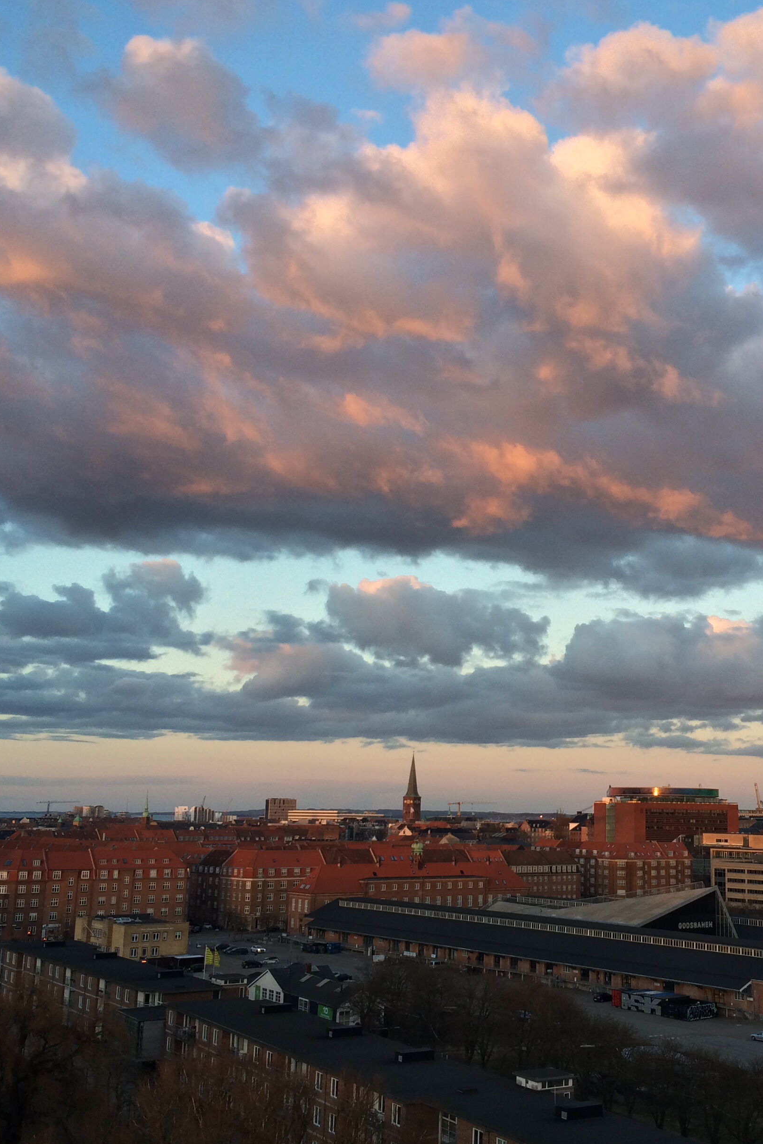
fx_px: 1335
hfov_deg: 31.6
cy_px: 572
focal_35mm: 42
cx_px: 530
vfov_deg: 46.4
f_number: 2.2
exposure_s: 1/120
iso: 40
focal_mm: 4.12
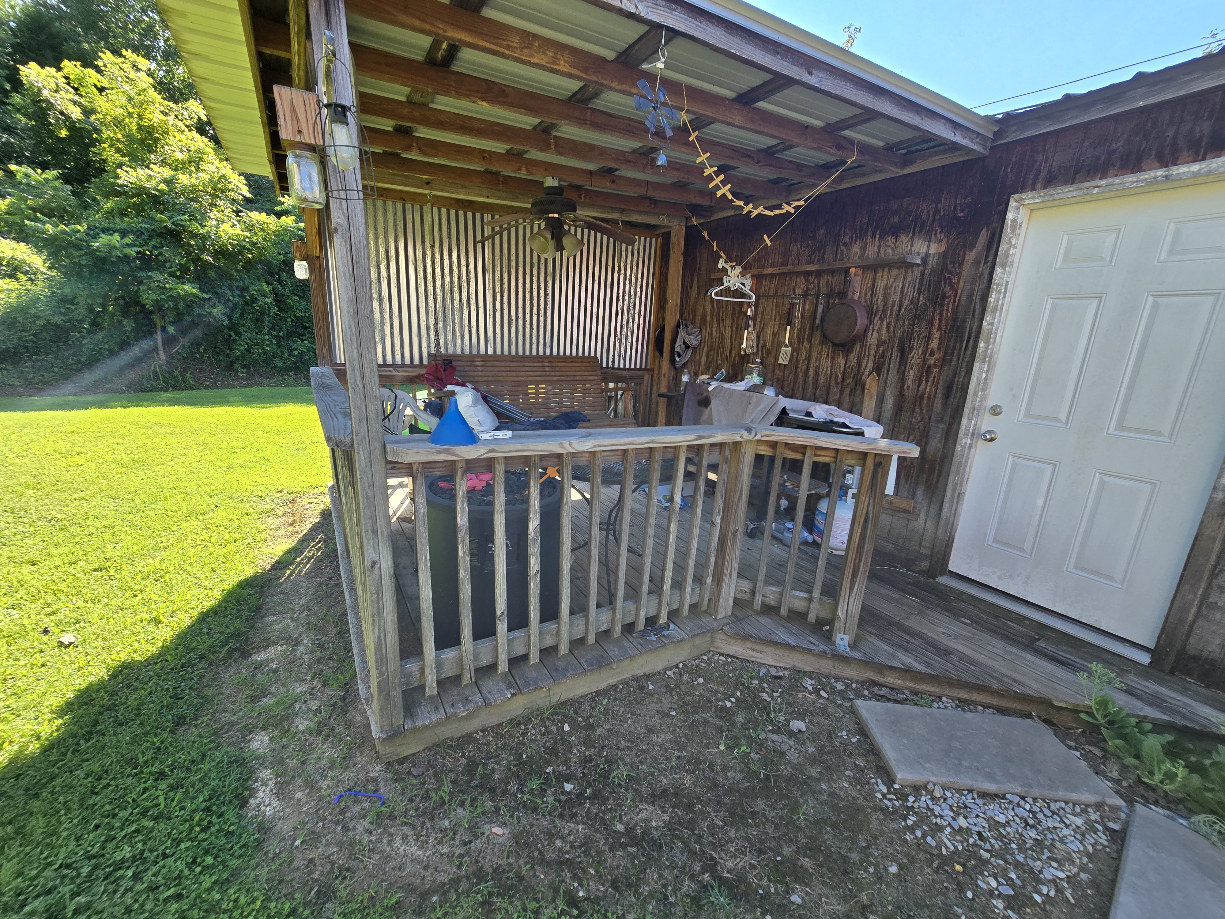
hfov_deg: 106.2
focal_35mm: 13
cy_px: 460
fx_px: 460
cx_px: 612
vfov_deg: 89.9
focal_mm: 2.2
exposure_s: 1/314
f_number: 2.2
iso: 50
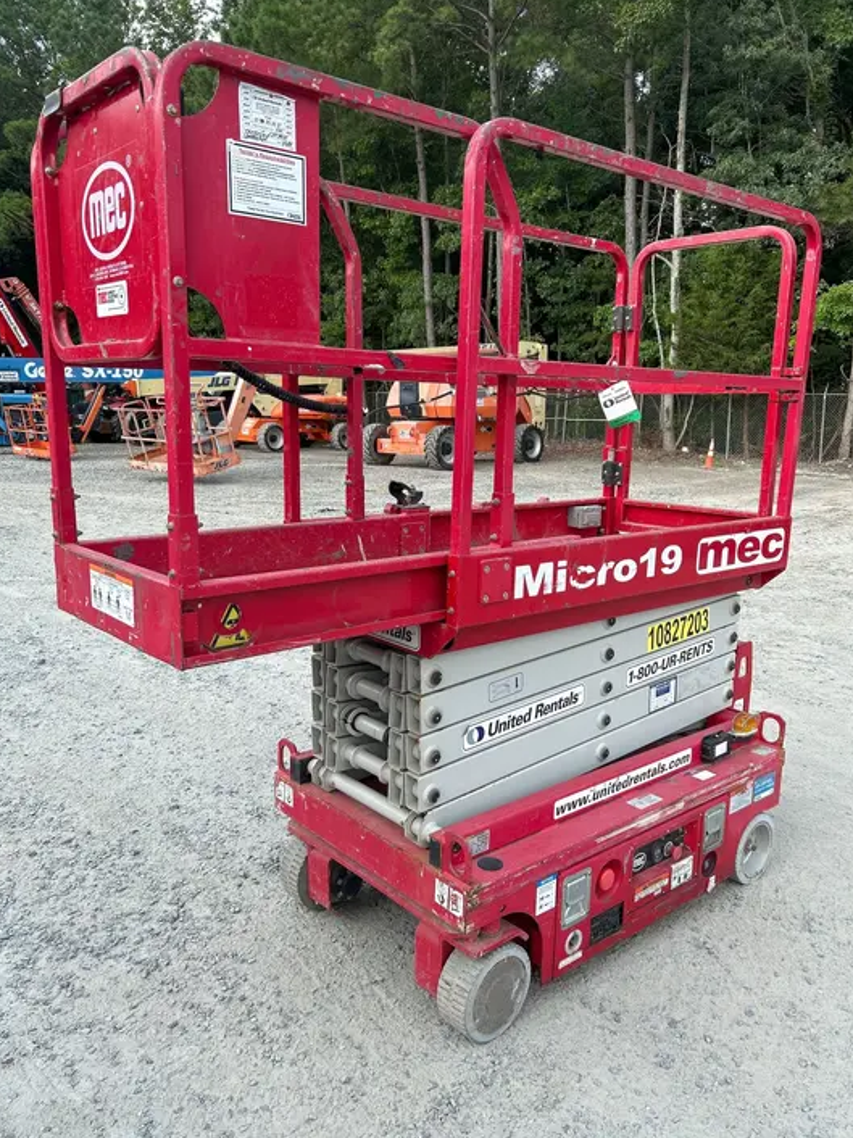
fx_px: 888
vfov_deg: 65.3
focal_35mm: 27
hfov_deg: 51.3
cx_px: 431
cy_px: 575
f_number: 1.5
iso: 50
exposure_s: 1/1048
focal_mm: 5.7
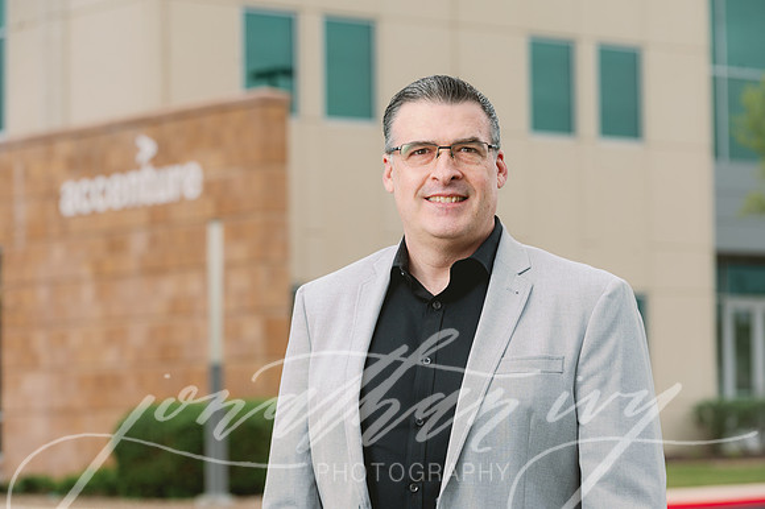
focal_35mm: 125
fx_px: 2655
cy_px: 254
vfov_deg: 11.0
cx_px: 382
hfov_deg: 16.4
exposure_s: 1/200
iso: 100
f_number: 4.5
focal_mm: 125
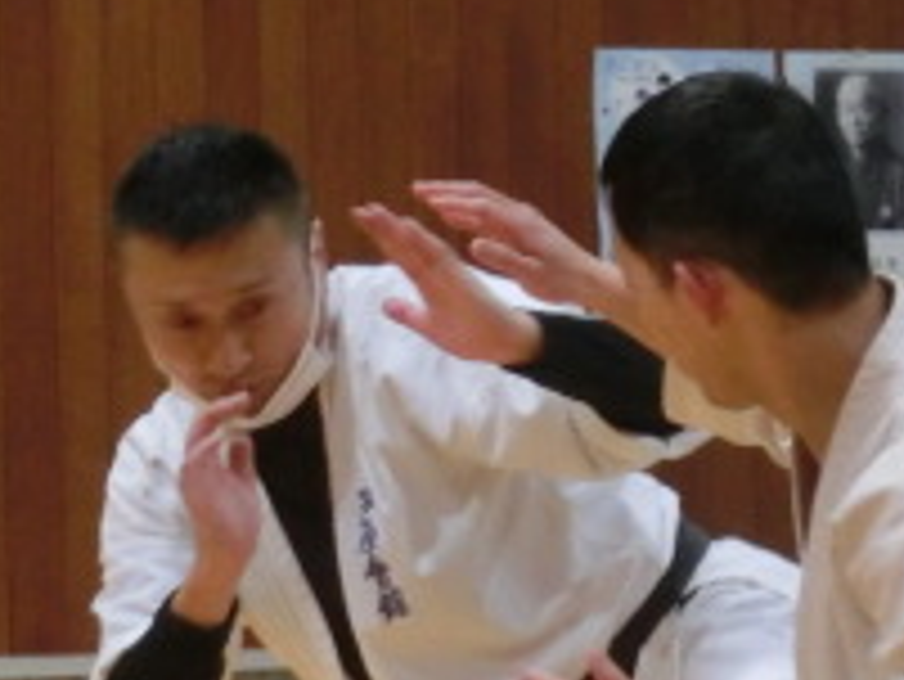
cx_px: 472
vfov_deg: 5.2
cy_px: 612
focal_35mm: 286
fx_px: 7473
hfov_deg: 6.9
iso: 800
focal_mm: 16
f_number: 5.6
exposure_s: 1/80
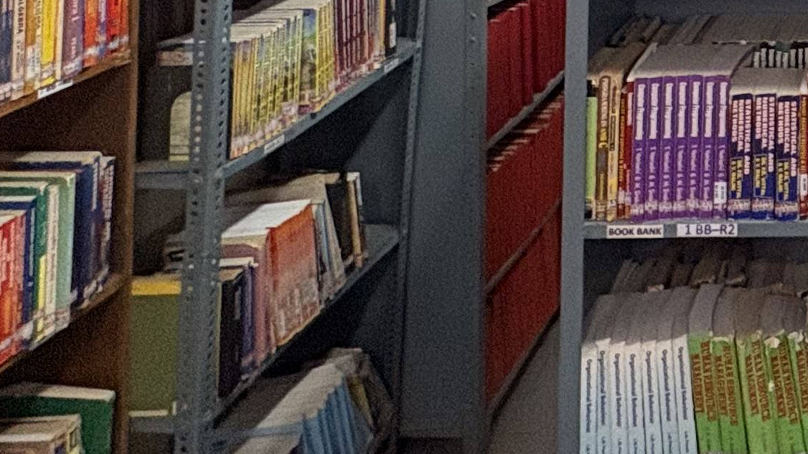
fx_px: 1178
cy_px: -325
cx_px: 1049
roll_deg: -0.3
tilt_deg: +0.7
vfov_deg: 18.1
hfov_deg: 30.1
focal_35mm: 55
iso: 250
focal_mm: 2.22
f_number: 2.2
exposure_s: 1/50
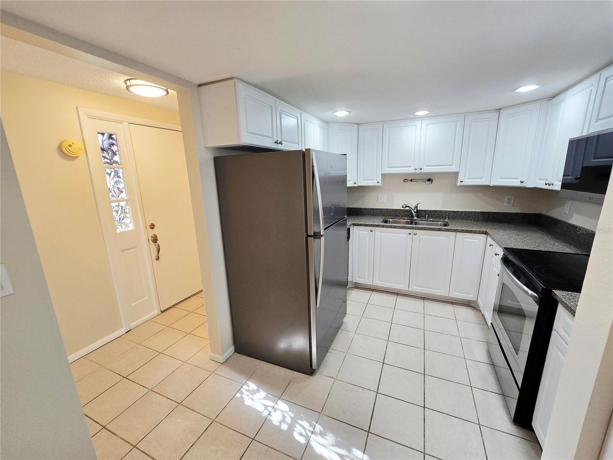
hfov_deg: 106.2
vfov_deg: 89.9
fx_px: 230
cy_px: 230
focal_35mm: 13
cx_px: 306
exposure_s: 1/60.2
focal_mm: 2.2
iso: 80
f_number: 2.2
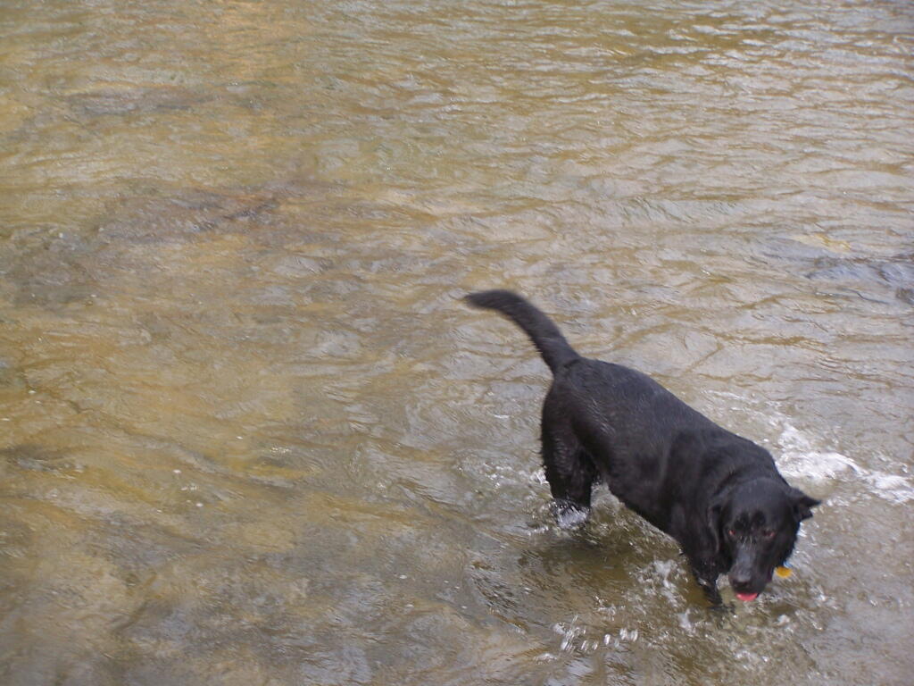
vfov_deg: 14.1
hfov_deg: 18.7
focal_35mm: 105
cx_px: 457
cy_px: 343
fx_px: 2772
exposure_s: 1/125
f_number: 3.2
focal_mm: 17.5
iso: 80
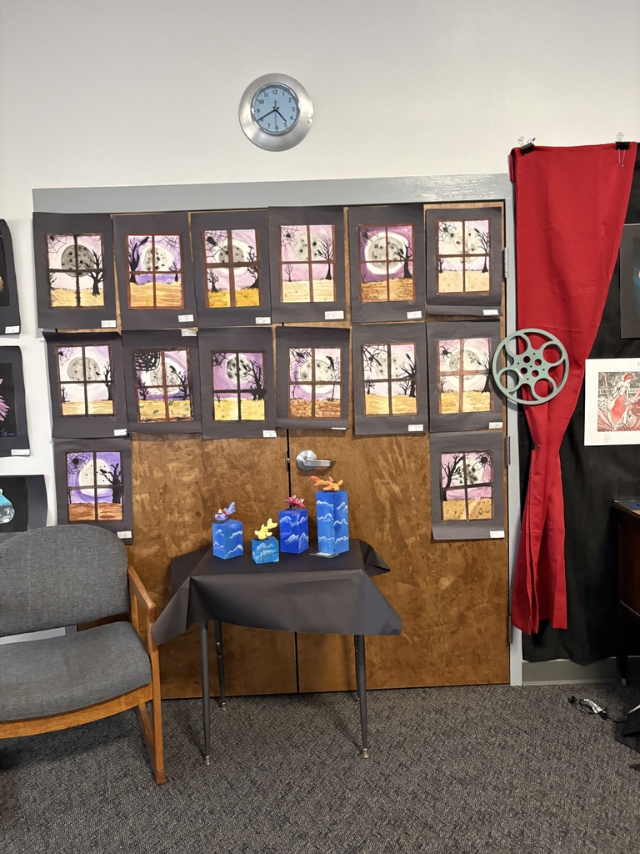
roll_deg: +0.5
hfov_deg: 53.1
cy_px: 427
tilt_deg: -5.7
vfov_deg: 67.3
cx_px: 320
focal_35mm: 26
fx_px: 641
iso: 400
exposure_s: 1/40
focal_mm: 5.96
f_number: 1.6
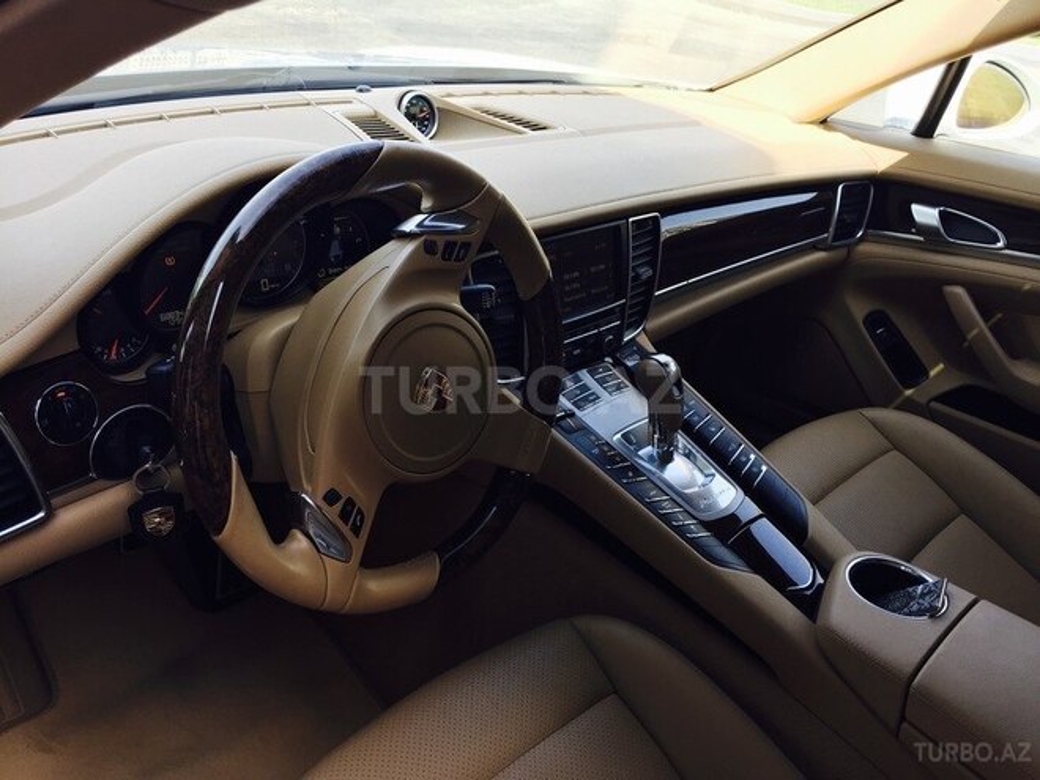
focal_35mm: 29
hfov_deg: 61.7
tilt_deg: -29.8
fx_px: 871
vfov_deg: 48.2
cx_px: 520
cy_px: 390
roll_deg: -4.4
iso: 32
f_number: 2.2
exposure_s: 1/158
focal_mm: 4.15
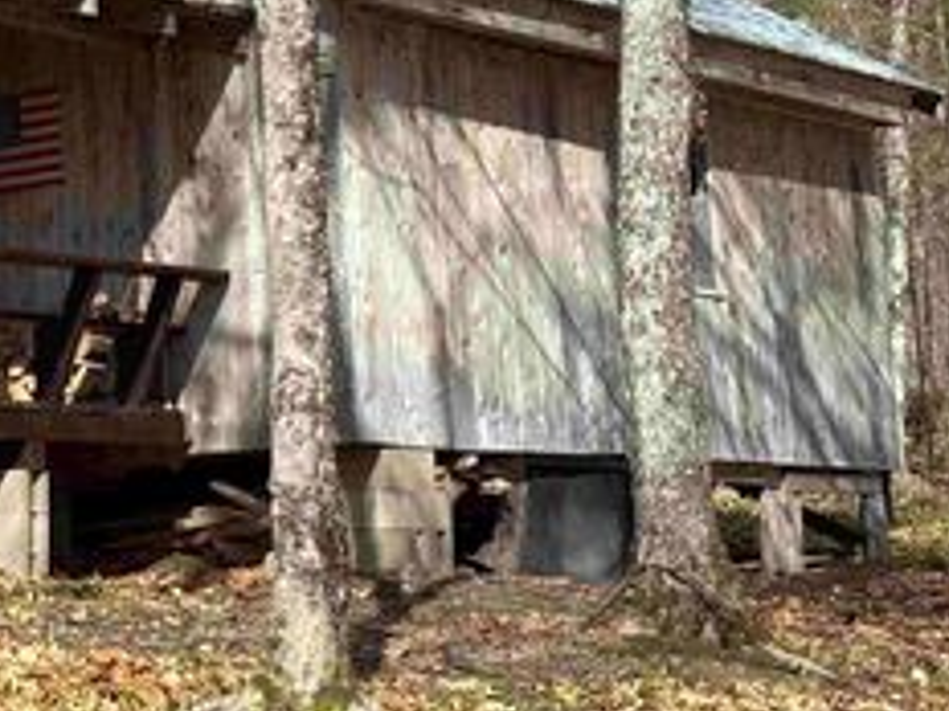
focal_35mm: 112
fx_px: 3070
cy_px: 108
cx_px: 94
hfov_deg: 17.3
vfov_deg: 13.1
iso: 32
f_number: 1.6
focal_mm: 5.96
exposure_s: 1/1626
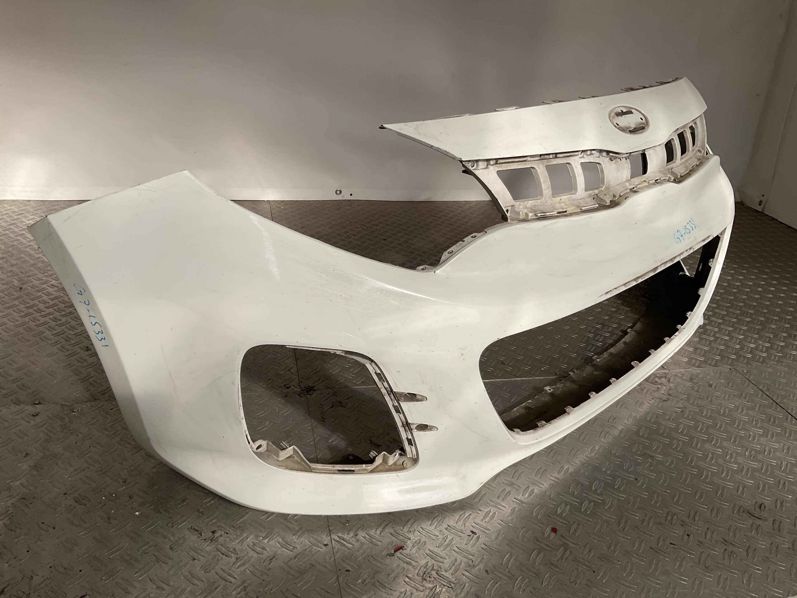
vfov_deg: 48.2
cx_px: 398
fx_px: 668
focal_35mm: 29
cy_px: 299
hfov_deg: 61.7
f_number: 1.8
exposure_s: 1/1626
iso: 16
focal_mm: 3
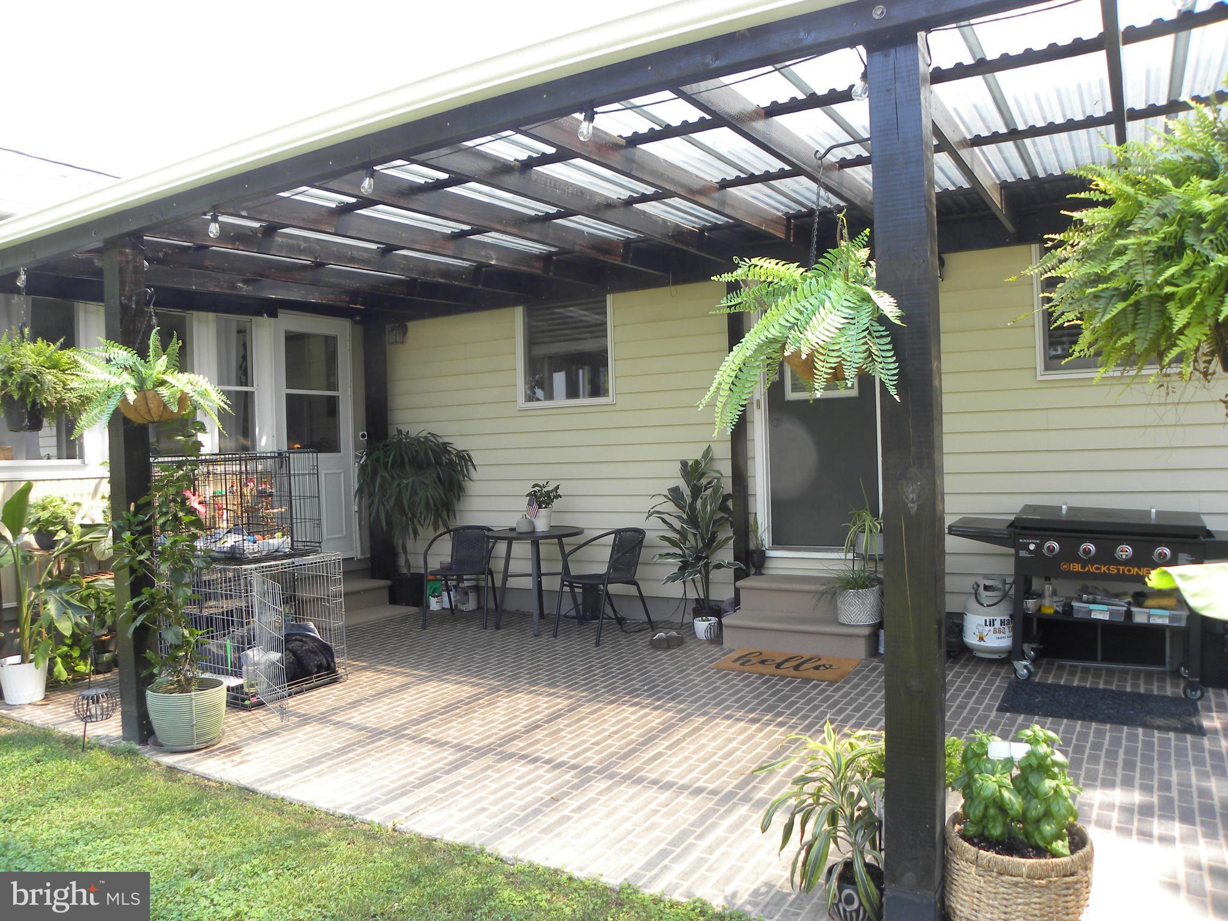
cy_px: 460
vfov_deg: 53.1
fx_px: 922
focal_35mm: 26
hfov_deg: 67.3
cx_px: 614
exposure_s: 1/91.7
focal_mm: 4.6
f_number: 3.2
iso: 64
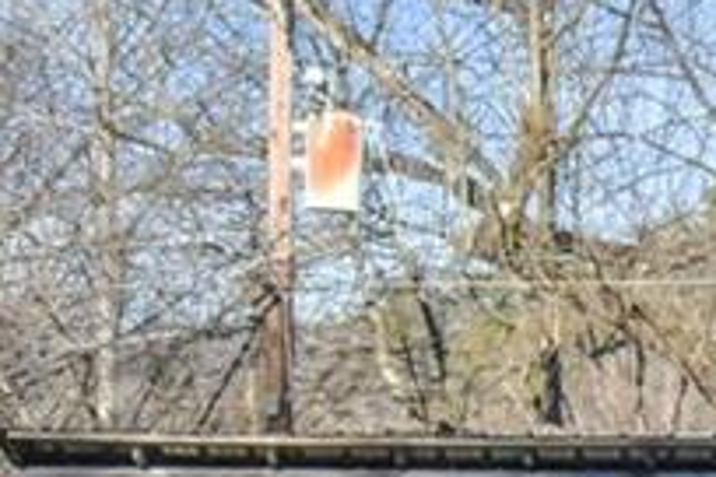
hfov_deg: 8.6
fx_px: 4395
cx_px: 1625
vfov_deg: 6.1
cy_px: 714
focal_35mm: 221
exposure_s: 1/400
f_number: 20
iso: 4000
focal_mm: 44
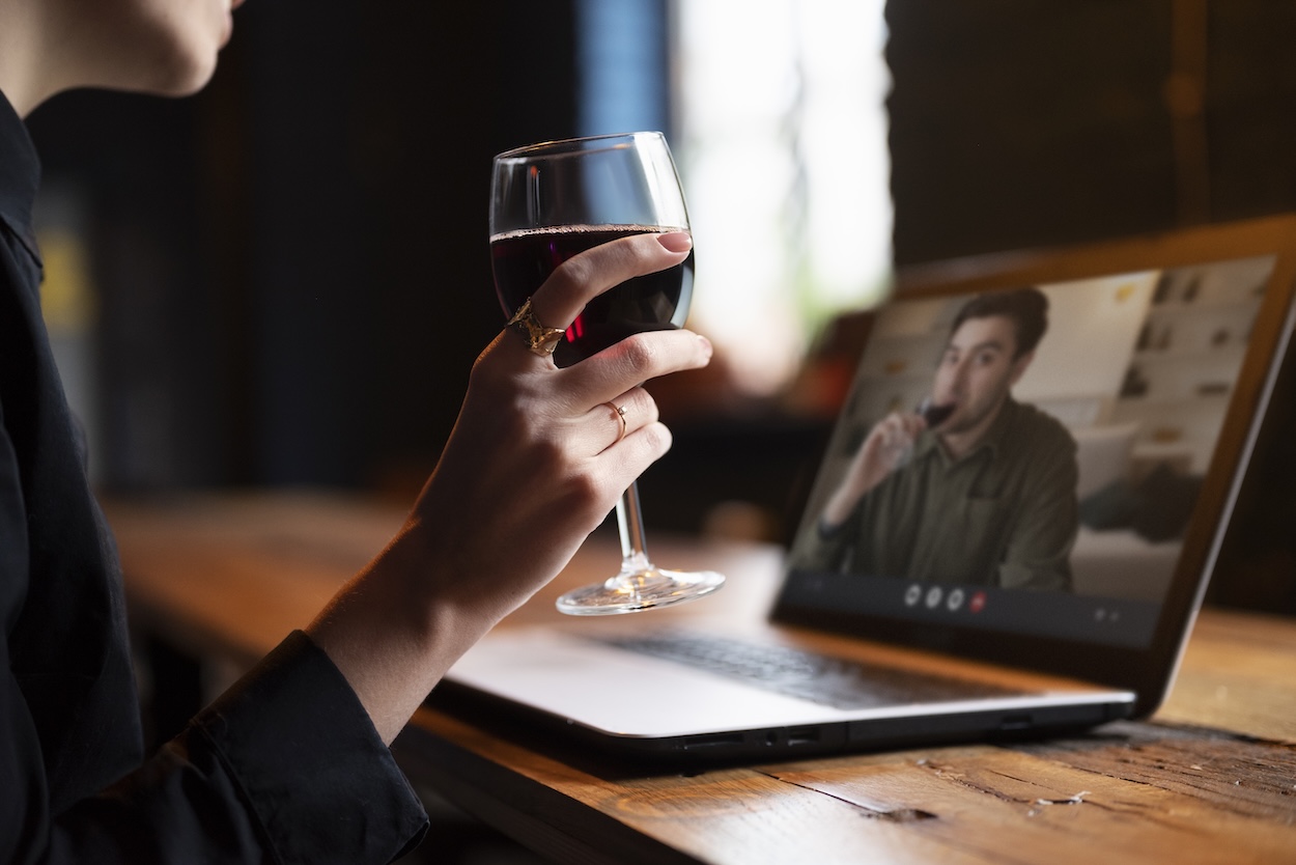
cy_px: 432
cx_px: 648
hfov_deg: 39.6
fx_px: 1800
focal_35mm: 50
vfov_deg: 27.0
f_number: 2
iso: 1250
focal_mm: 50
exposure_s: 1/200
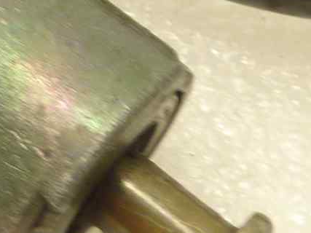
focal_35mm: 150
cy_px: -29
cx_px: -15
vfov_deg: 9.8
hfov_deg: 13.0
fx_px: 1347
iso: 80
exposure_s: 1/13
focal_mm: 4.1
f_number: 3.3
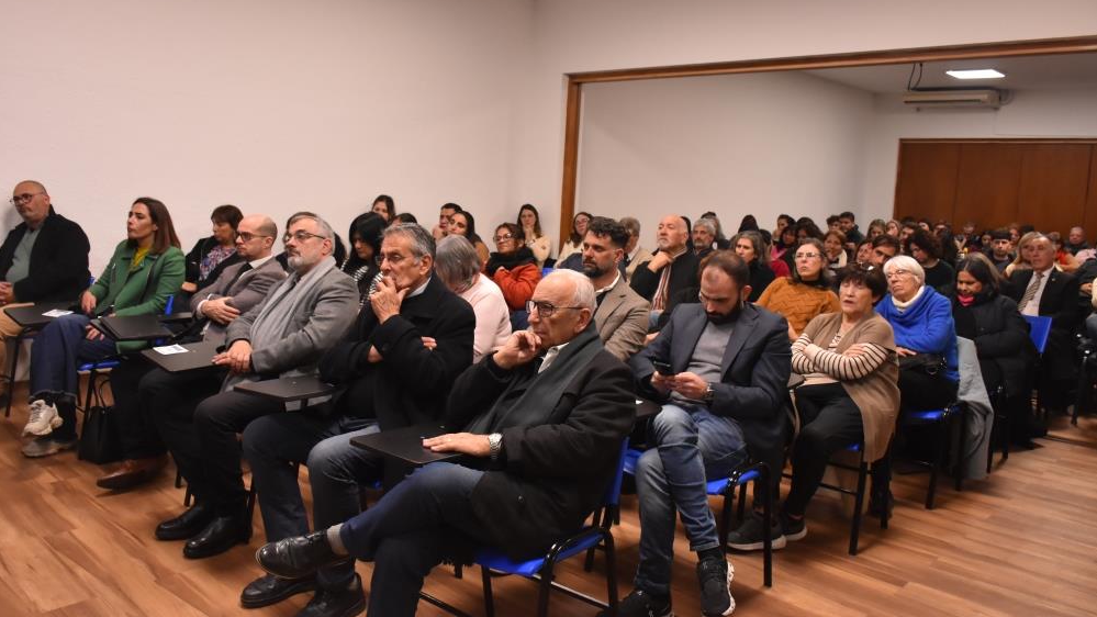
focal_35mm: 29
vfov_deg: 40.1
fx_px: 844
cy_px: 272
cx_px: 542
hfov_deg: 66.1
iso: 1600
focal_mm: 18
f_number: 5
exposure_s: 1/100
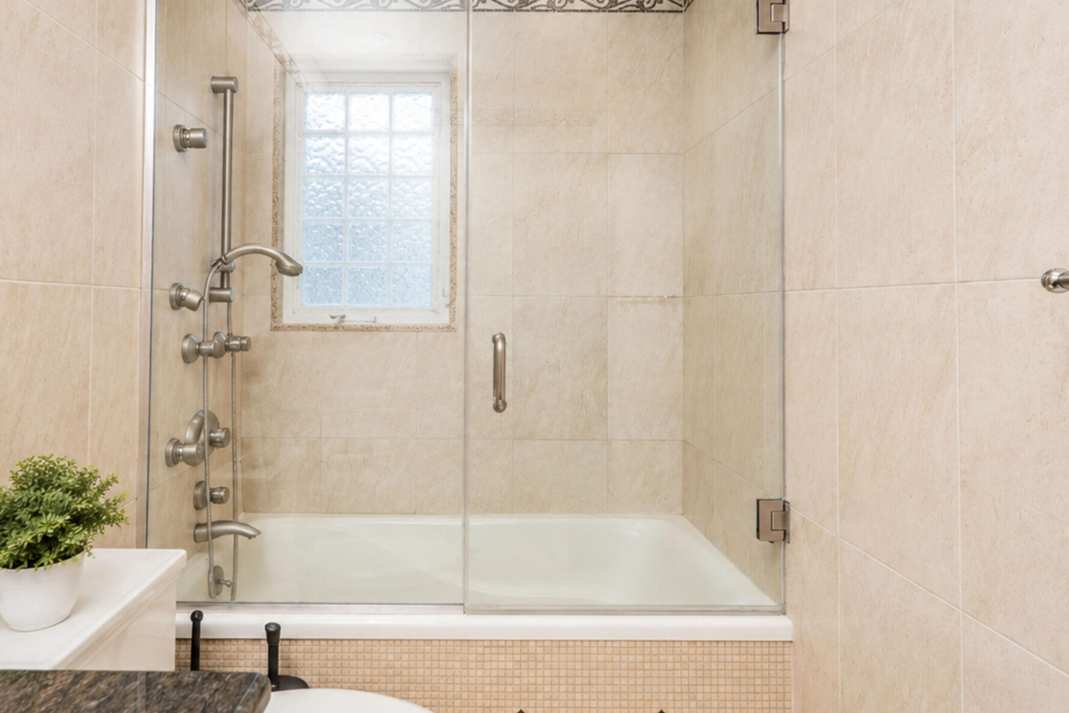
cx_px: 457
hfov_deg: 75.7
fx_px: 683
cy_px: 279
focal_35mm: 23
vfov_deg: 54.6
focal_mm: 16
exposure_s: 1/80
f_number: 6.3
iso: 64
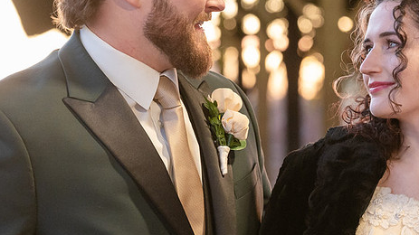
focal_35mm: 291
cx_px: 193
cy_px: 162
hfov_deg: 7.4
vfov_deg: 4.2
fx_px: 3232
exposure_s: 1/100
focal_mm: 116
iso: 3200
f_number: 5
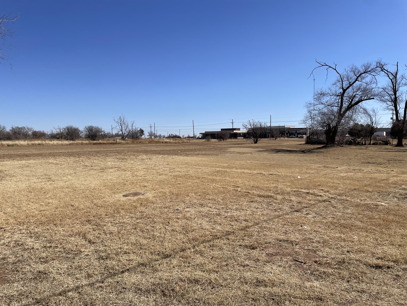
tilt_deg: -2.3
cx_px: 204
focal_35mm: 26
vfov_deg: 53.1
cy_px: 153
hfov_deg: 67.3
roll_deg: +0.4
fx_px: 306
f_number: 1.6
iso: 50
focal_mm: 4.2
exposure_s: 1/8403
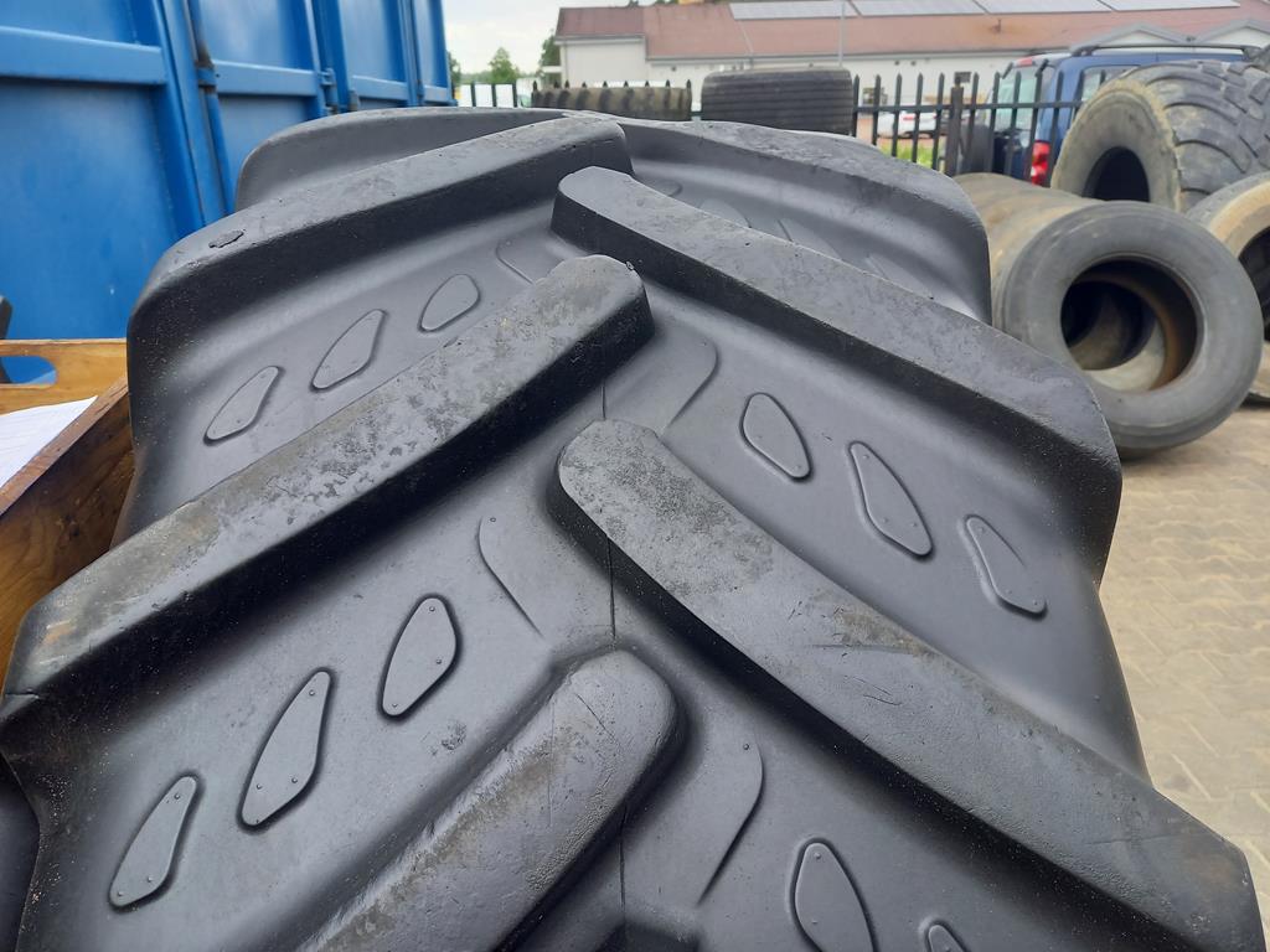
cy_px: 476
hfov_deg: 69.4
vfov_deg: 54.9
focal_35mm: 25
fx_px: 917
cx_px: 635
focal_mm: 4.65
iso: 100
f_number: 1.8
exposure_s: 1/100
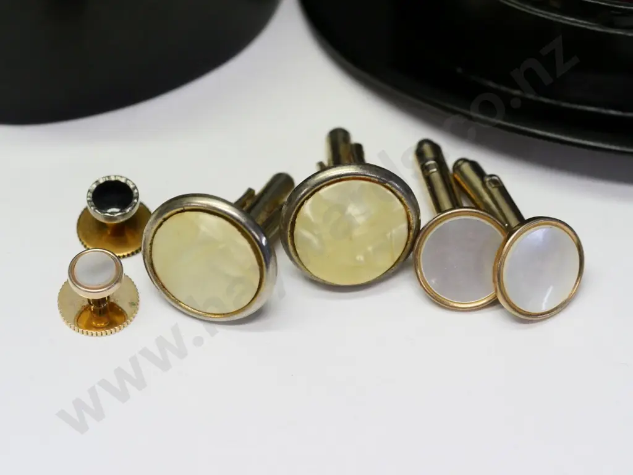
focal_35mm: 120
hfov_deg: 16.4
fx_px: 2194
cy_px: 238
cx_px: 316
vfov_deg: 12.3
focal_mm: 60
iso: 3200
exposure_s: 1/200
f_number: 5
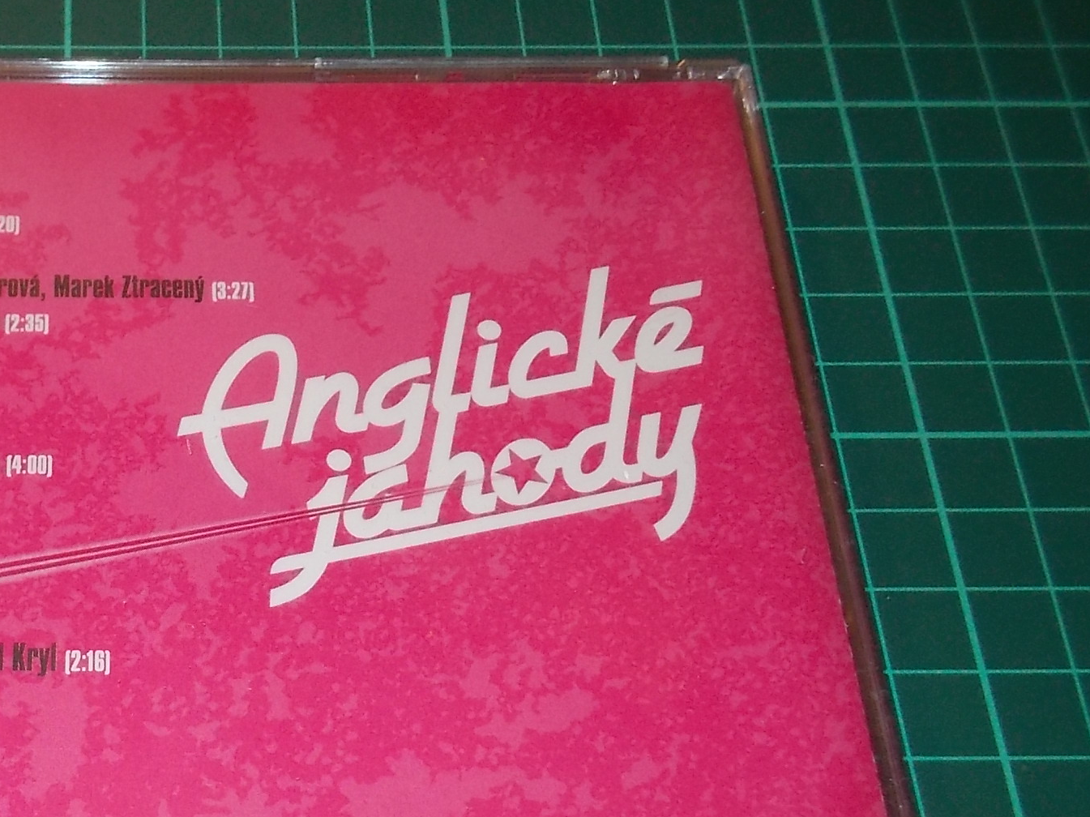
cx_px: 179
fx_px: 1543
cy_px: 599
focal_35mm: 49
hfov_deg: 37.2
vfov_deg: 29.3
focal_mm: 4.1
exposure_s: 1/30
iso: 200
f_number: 3.3
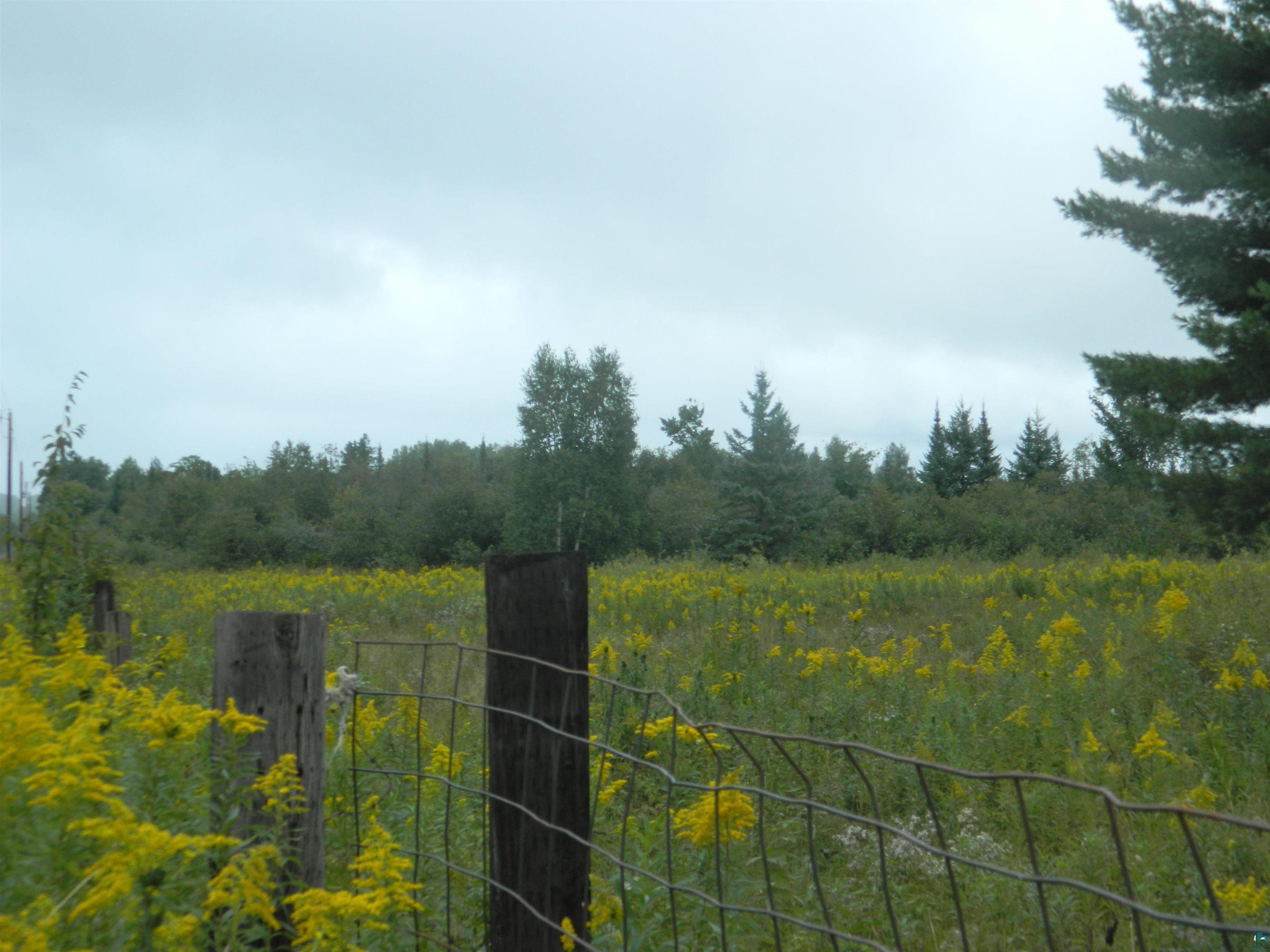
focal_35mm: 70
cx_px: 635
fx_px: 2568
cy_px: 476
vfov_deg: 21.0
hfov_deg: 27.8
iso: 80
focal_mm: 12.6
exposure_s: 1/320
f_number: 4
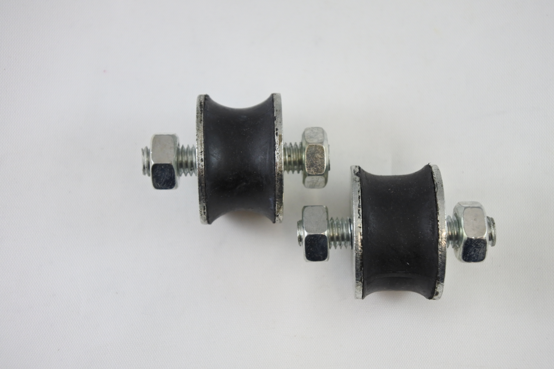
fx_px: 985
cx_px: 277
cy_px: 184
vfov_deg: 21.2
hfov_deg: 31.4
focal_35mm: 64
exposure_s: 1/125
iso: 560
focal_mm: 24
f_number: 5
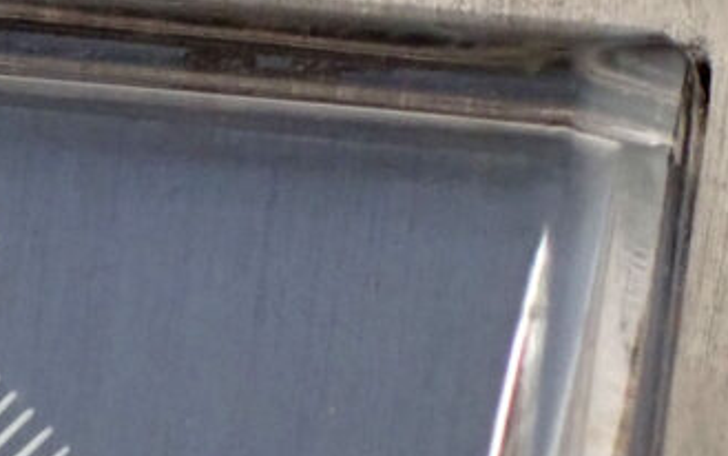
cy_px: 288
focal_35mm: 340
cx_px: 310
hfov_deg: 6.2
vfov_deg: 3.9
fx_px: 6749
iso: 800
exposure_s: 1/160
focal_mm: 15.66
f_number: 4.5
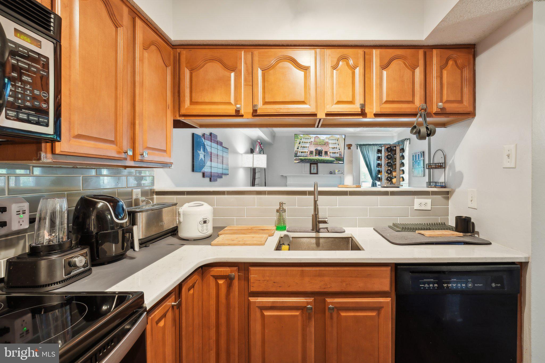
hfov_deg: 104.3
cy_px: 182
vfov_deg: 81.2
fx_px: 212
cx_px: 272
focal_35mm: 14
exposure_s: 1/2
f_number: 7.1
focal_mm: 14
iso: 160
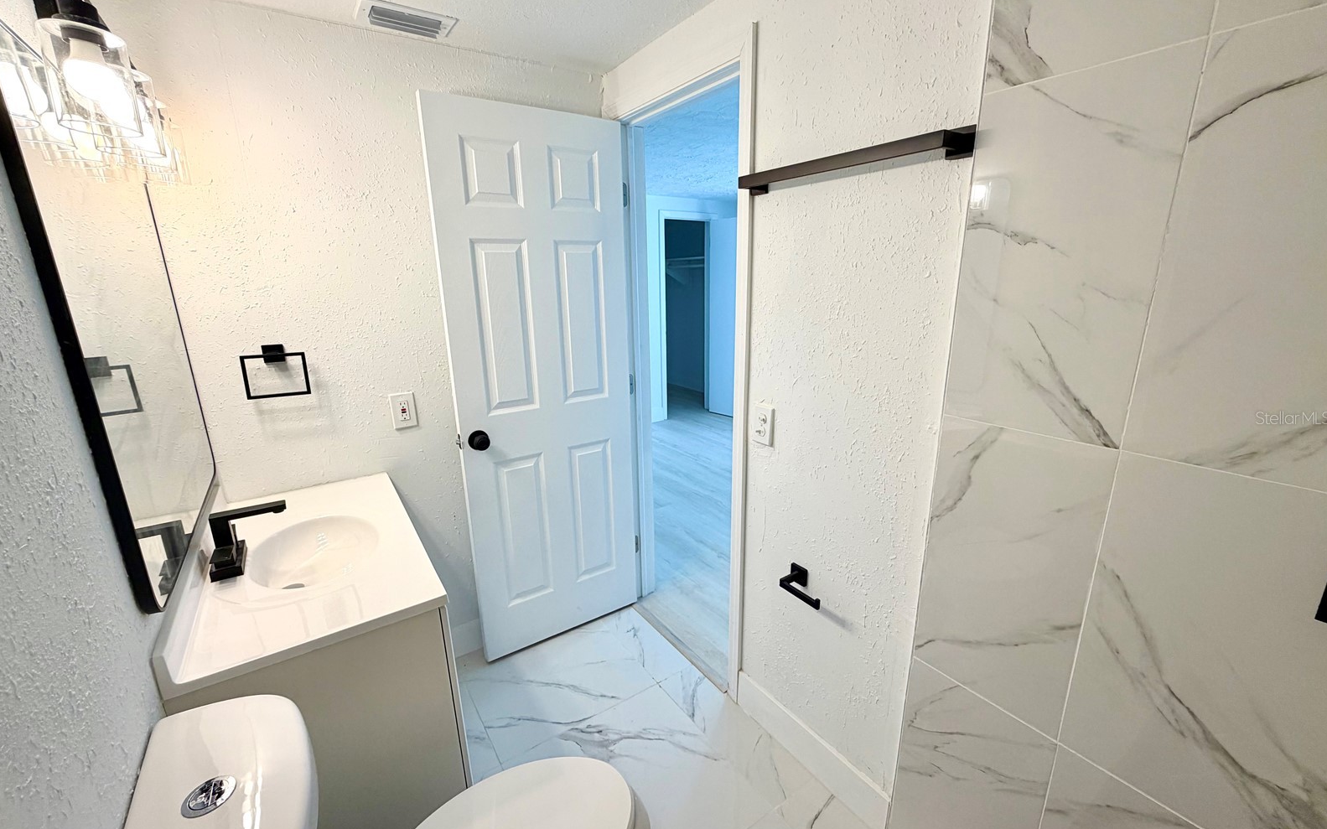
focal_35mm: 15
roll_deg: +1.3
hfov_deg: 101.5
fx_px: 542
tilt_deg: -15.2
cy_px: 417
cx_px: 664
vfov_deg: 74.8
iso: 64
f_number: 2.2
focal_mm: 2.22
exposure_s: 1/120
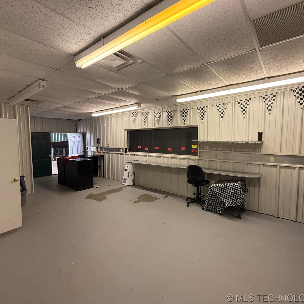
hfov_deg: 84.0
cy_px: 151
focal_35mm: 17
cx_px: 152
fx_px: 169
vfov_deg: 84.0
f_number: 2.2
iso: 160
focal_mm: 2.22
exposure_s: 1/60
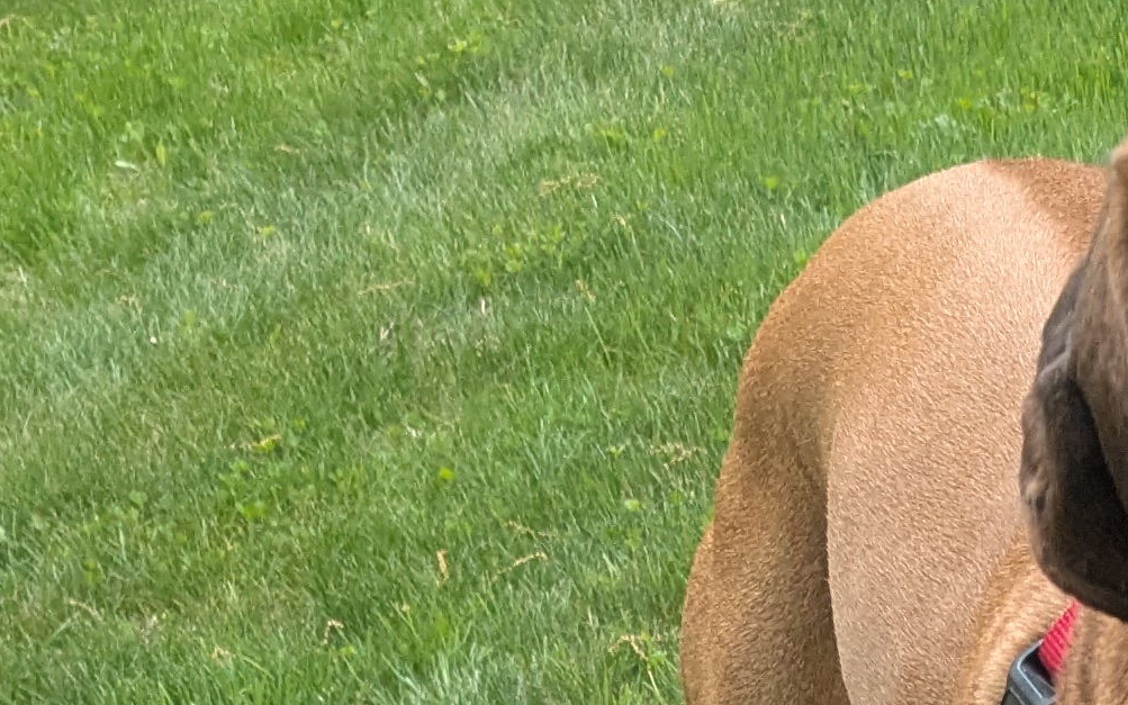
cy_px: 1634
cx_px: 1453
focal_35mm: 115
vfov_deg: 10.1
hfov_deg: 17.1
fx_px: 3535
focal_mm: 4.38
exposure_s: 1/975
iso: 60
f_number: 1.73
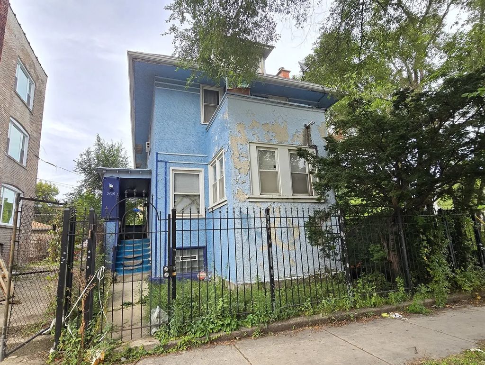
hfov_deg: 106.1
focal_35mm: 13
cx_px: 242
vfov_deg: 90.0
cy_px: 182
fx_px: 182
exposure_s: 1/461
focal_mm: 2.2
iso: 50
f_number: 2.2
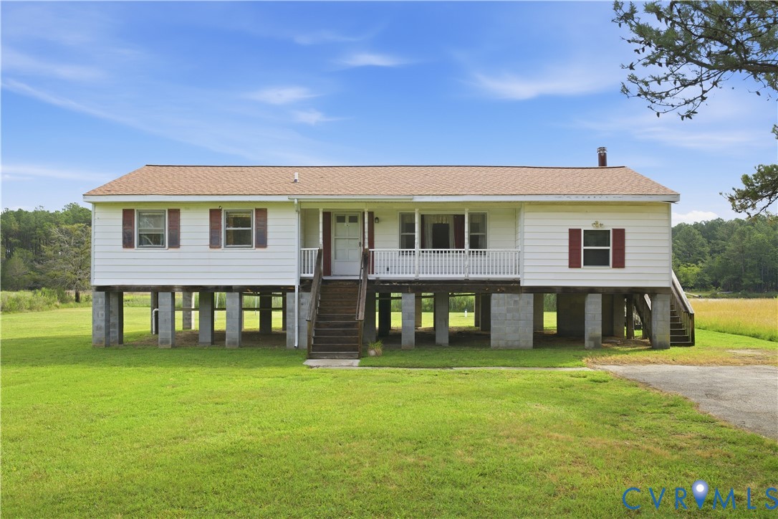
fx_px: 670
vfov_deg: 42.3
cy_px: 260
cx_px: 389
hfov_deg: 60.3
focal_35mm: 31
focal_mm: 31
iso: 160
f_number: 9
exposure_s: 1/100
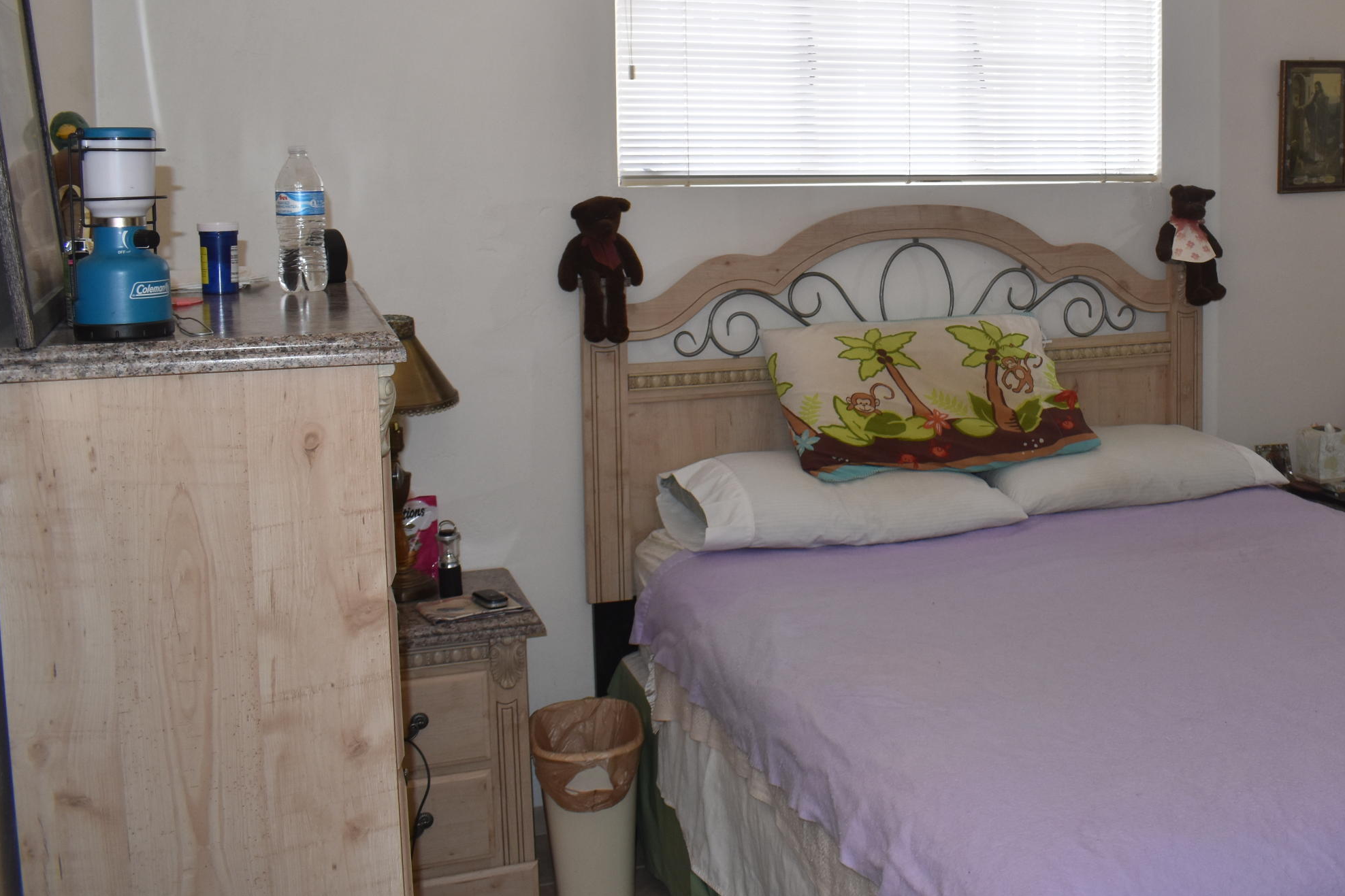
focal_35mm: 41
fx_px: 1532
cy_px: 282
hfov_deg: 45.9
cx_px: 996
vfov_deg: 32.3
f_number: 5.6
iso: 450
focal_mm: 18
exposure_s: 1/125
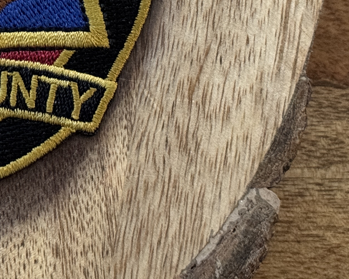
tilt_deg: -85.6
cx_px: -92
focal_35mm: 150
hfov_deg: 12.5
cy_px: -96
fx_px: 1550
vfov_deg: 10.1
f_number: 1.78
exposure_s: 1/40
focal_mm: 6.76
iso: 400
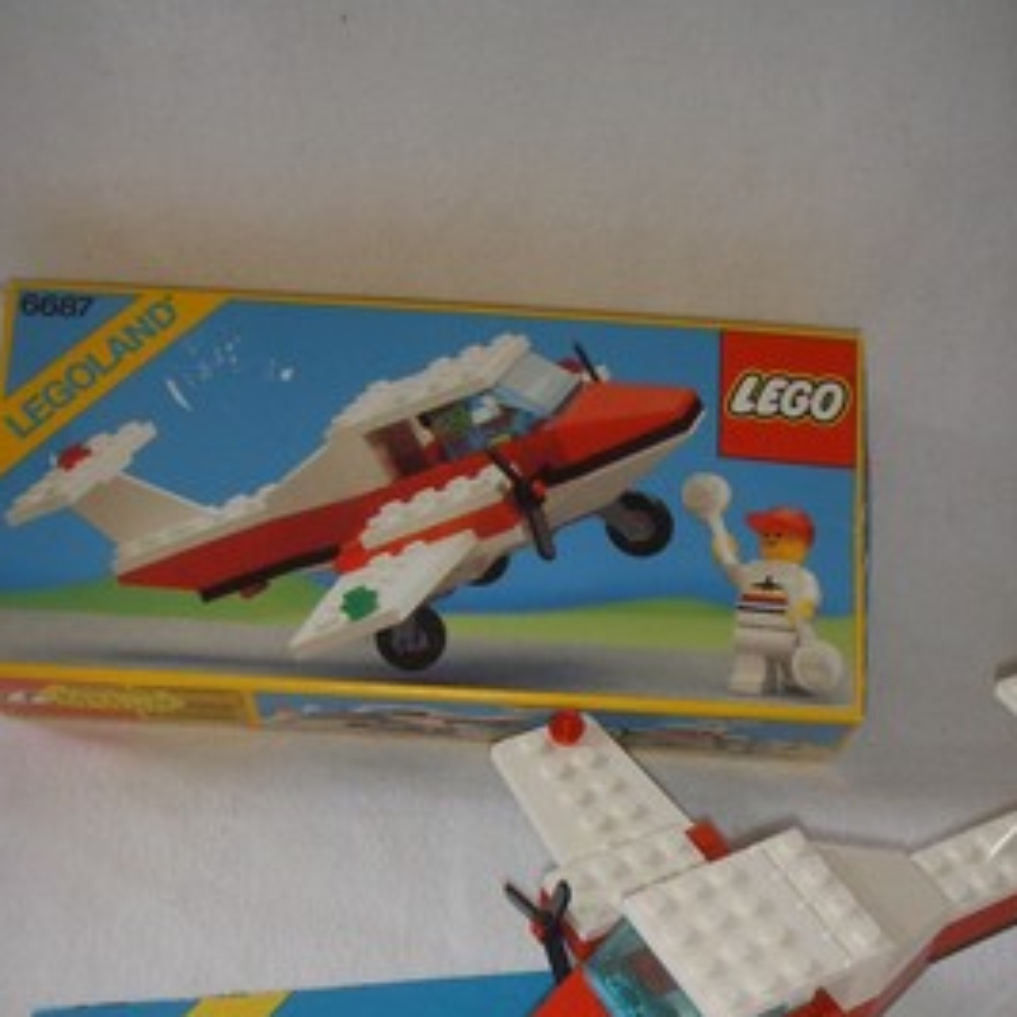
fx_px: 2061
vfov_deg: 27.0
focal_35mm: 62
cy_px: 868
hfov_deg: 27.7
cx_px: 560
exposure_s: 1/45
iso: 100
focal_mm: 6.6
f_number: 3.5
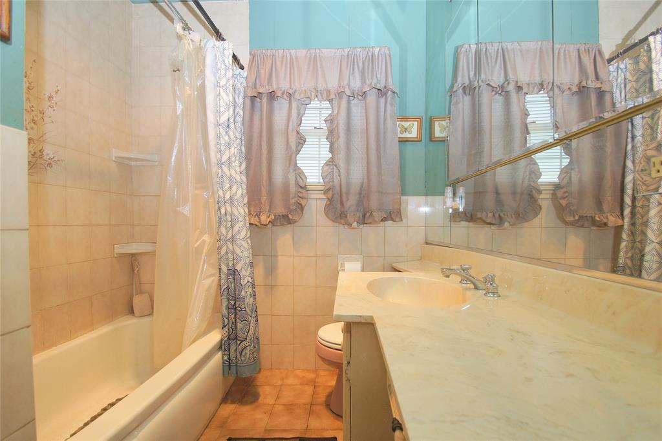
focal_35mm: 15
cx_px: 331
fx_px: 276
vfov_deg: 77.3
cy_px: 220
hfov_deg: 100.4
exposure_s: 1/160
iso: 320
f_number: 4.5
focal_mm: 10
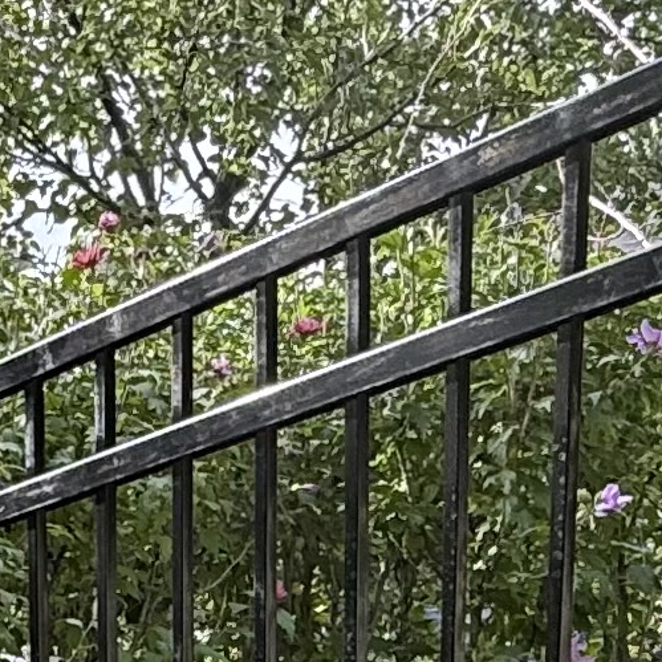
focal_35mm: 100
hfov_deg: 16.7
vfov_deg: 15.9
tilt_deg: -13.8
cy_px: 1016
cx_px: -122
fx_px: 2164
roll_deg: +1.8
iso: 64
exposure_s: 1/212
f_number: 2.2
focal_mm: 2.22
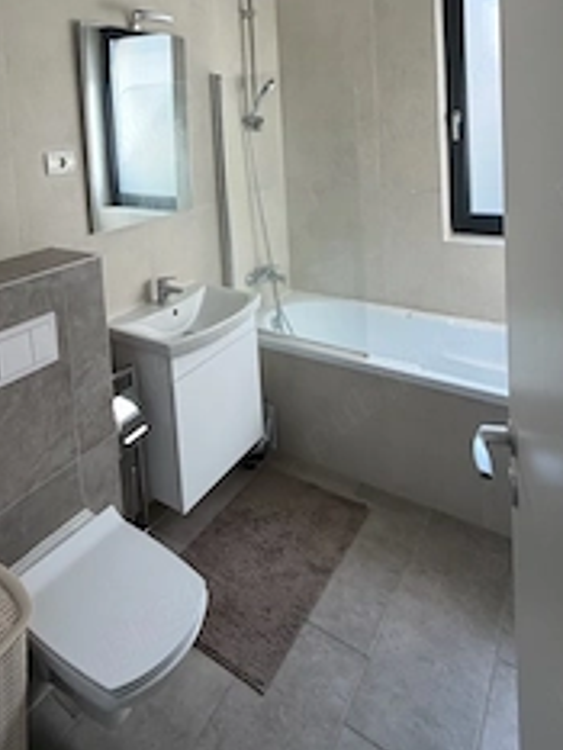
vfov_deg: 65.9
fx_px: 520
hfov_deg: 56.3
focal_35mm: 24
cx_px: 219
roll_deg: +3.8
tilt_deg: -2.8
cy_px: 164
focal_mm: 2.22
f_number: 2.2
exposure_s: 1/121
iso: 200
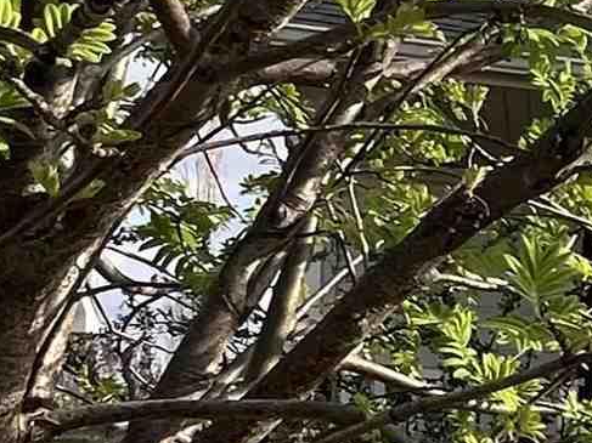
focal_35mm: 82
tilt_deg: +5.2
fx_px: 1402
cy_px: 353
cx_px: 1104
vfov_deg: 17.8
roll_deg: -0.6
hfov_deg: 18.2
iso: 32
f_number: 1.8
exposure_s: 1/927
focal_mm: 1.57
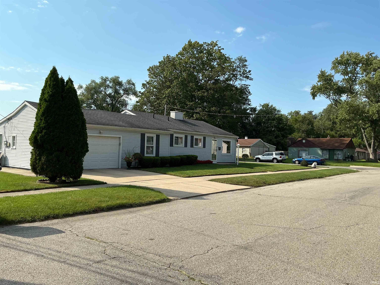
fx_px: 318
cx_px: 190
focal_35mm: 29
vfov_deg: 48.2
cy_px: 142
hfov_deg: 61.7
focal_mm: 3
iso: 25
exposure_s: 1/1984
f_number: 1.8
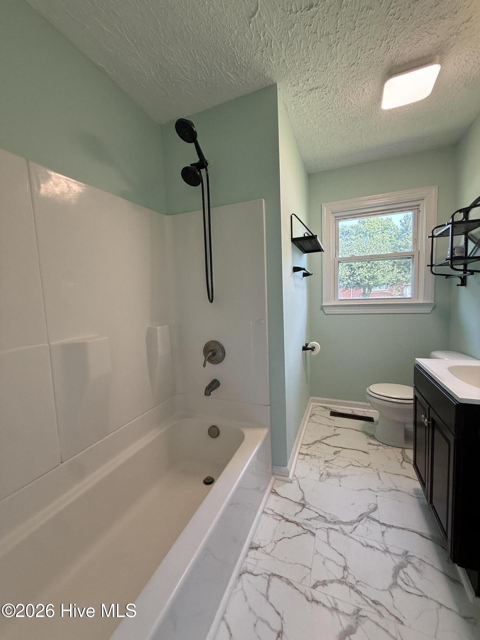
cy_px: 320
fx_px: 259
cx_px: 240
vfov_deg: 102.1
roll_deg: +1.8
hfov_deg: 85.7
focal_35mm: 14
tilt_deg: -4.8
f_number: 2.2
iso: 200
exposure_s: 1/120
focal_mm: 2.22
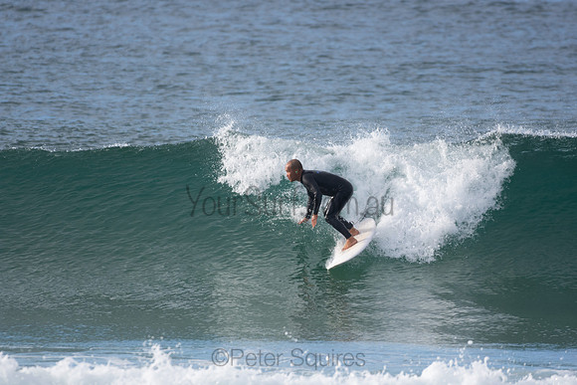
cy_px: 192
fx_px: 12023
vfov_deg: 1.8
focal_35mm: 750
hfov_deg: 2.7
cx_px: 288
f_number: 5.6
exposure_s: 1/1250
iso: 360
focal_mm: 500
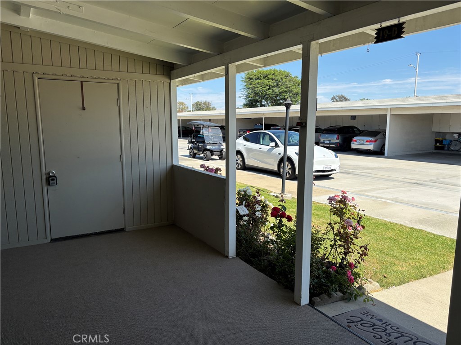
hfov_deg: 67.3
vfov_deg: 53.1
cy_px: 172
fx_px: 346
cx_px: 230
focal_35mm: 26
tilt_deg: -7.5
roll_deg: +0.0
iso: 50
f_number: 1.6
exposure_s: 1/2024
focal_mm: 5.96
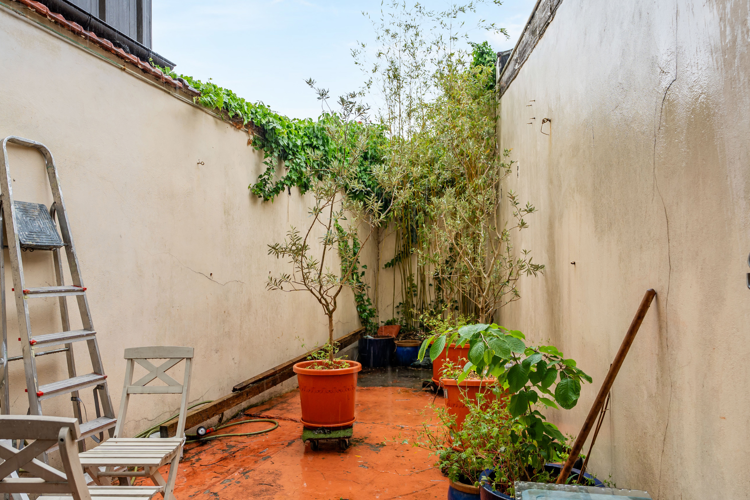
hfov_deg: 71.3
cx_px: 336
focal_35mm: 25
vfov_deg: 51.1
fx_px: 521
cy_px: 282
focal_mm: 16
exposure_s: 1/125
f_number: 4
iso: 100
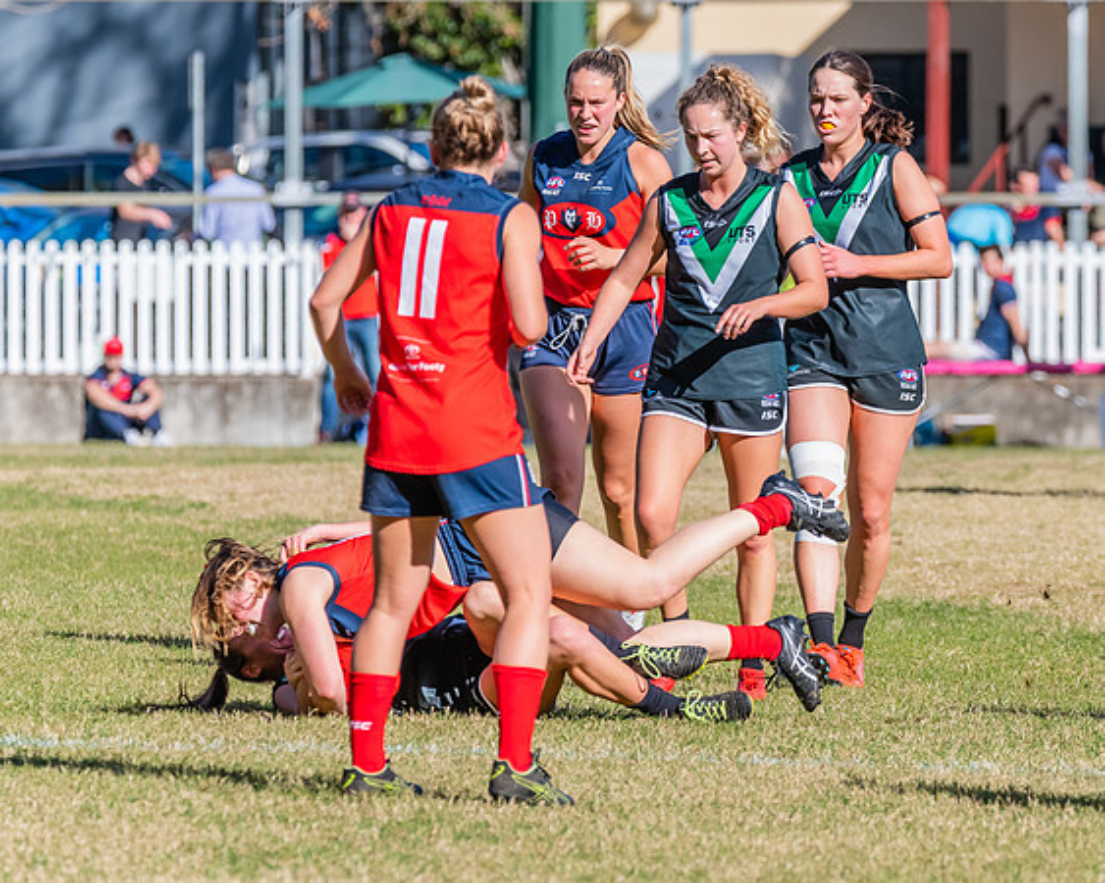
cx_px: 718
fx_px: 15939
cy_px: 385
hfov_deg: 4.0
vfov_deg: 3.2
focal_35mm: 488
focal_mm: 350
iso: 800
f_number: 9
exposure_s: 1/1600
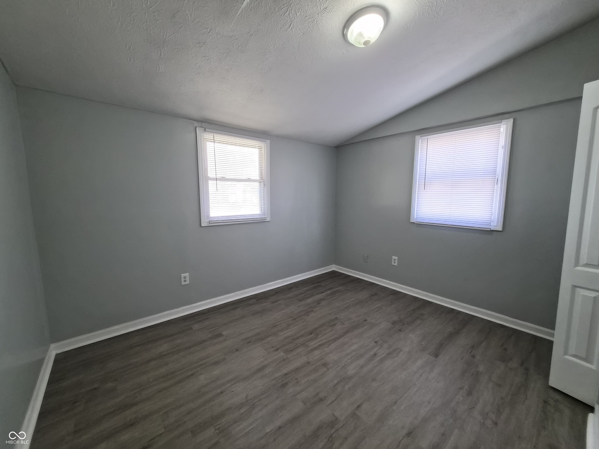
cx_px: 300
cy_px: 224
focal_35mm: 13
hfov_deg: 106.2
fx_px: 225
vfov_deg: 89.9
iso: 250
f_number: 2.2
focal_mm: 1.7
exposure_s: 1/60
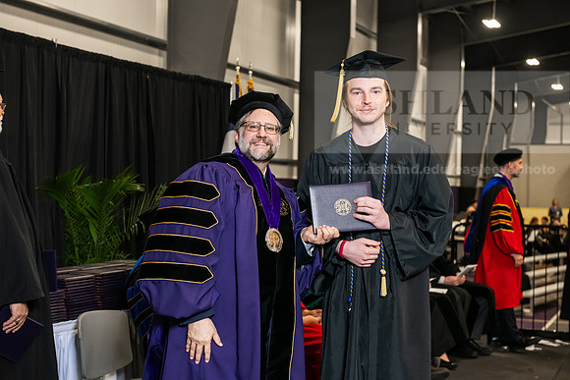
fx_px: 982
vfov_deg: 21.9
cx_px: 285
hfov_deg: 32.4
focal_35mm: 62
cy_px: 190
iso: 2500
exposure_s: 1/200
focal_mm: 62
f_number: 5
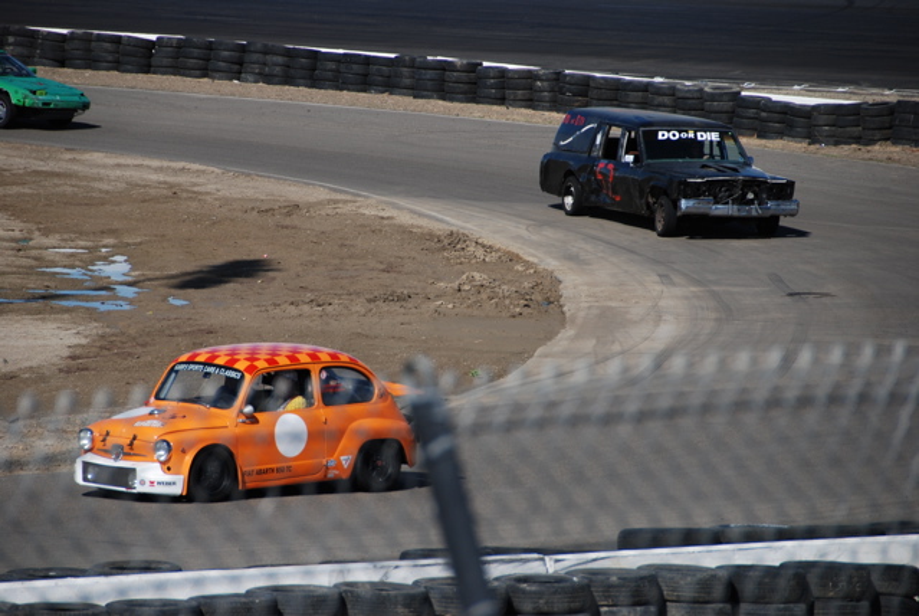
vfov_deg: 5.4
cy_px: 308
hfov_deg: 8.1
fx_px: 6518
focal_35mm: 255
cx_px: 460
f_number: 5.6
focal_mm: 170
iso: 200
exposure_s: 1/1600
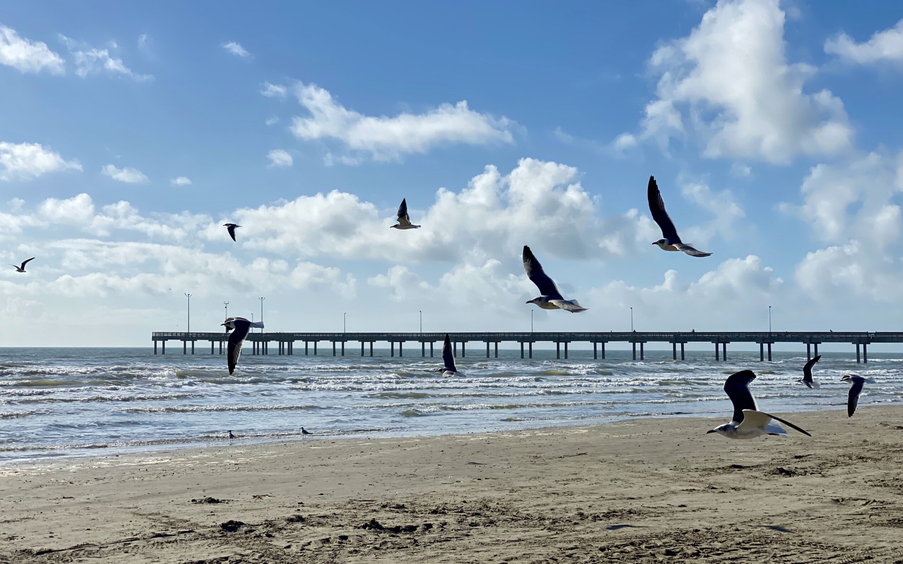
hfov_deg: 36.3
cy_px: 285
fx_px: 1378
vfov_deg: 23.1
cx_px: 450
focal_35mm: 56
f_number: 2
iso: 20
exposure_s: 1/4348
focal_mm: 6
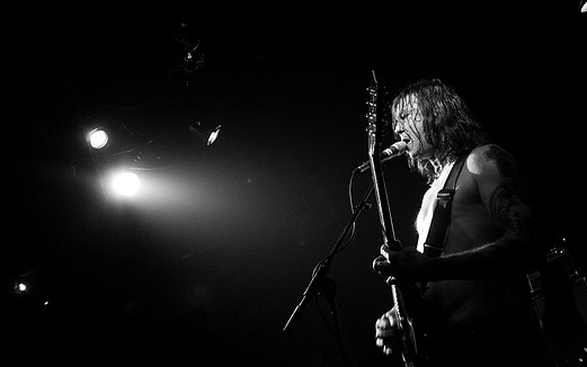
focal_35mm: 34
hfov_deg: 56.7
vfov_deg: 37.3
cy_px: 178
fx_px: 544
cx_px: 290
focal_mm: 20
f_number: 2.8
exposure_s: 1/80
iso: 1250
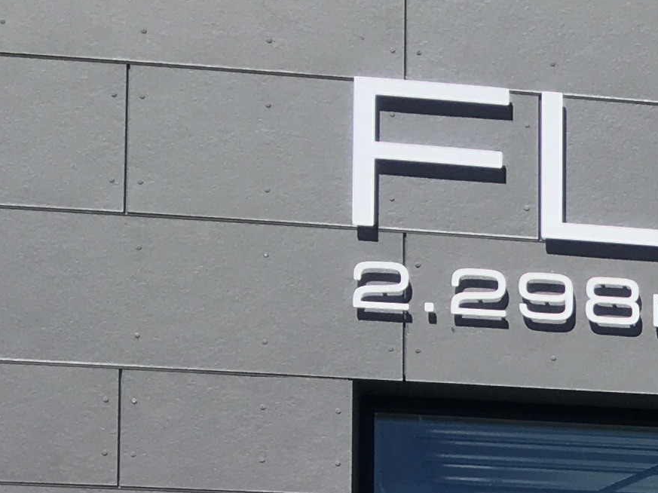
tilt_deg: +6.5
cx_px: 1373
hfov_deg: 12.7
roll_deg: +1.5
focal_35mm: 134
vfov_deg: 10.2
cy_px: 993
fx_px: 2546
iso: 25
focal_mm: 4.15
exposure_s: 1/1241
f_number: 2.2
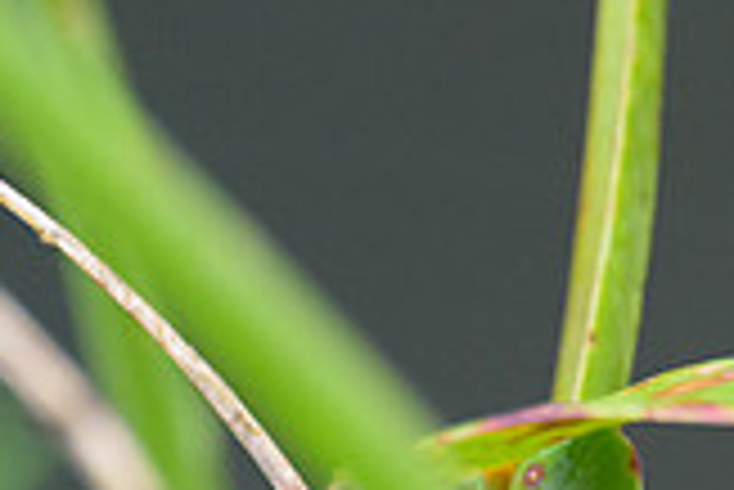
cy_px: -502
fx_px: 45772
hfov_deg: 0.9
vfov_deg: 0.6
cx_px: 699
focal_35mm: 2243
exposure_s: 1/1250
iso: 3200
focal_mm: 400
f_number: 3.2
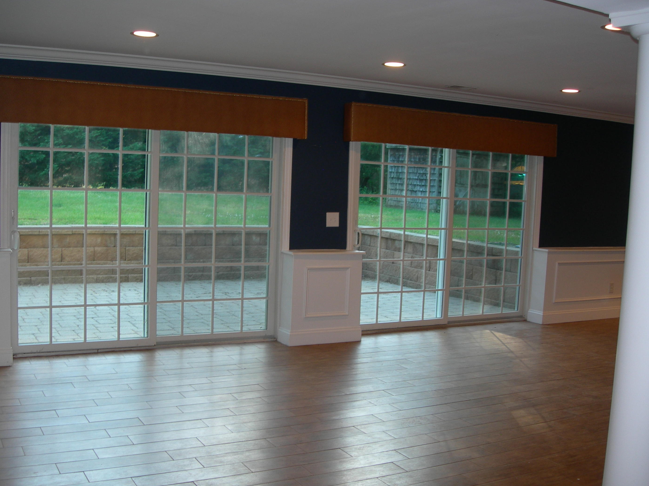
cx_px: 312
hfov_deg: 45.8
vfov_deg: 35.1
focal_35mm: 41
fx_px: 769
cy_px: 250
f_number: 2.8
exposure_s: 1/30
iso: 50
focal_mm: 7.8
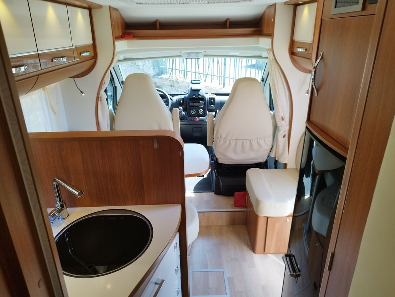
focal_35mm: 24
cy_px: 148
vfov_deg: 56.8
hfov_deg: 71.6
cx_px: 198
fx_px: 274
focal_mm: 5.89
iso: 80
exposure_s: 1/100
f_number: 1.89
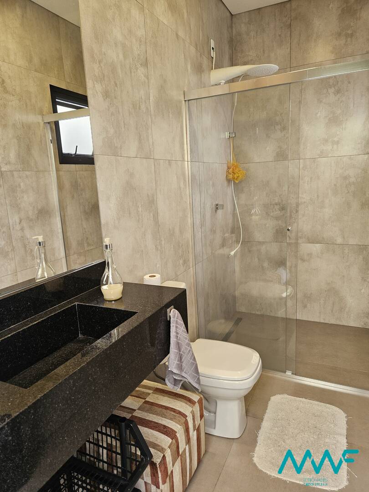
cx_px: 184
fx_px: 327
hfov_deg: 58.9
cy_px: 246
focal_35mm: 23
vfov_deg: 73.9
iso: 125
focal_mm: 5.4
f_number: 1.8
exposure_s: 1/120
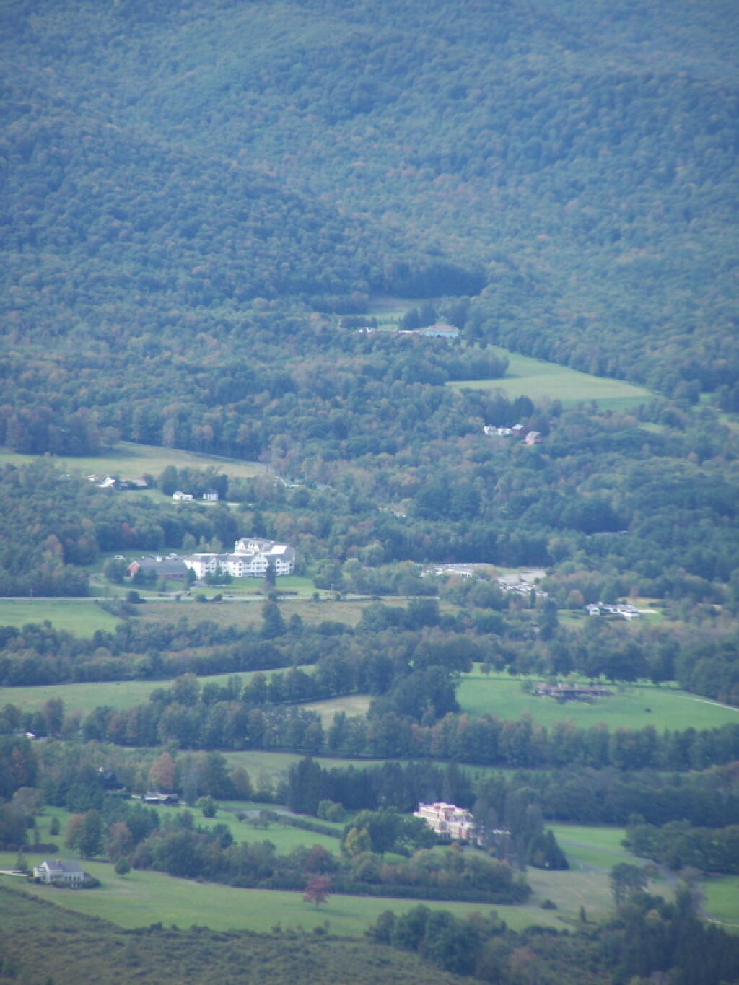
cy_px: 492
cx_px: 370
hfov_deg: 4.2
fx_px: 10160
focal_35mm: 357
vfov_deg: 5.6
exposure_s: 1/400
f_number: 3.6
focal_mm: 59.2
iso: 80
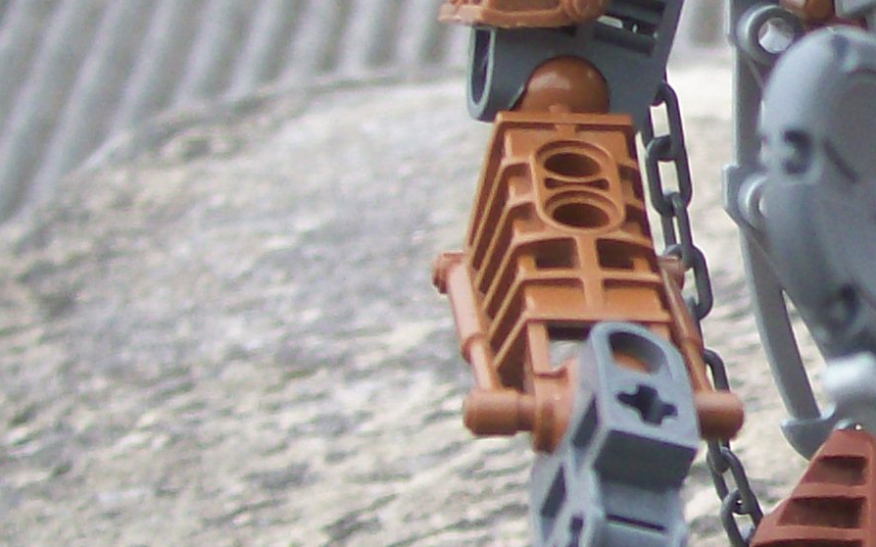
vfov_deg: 8.0
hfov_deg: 12.4
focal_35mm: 164
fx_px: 3914
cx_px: 1123
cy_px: 294
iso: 80
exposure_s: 1/110
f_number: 3
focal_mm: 7.6
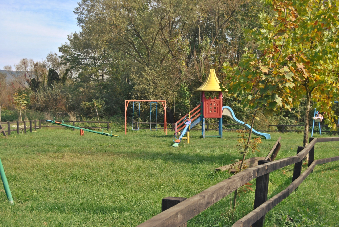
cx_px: 170
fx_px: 537
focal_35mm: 57
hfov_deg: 35.0
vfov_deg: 23.8
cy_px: 114
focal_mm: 38
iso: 100
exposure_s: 1/160
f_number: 6.3
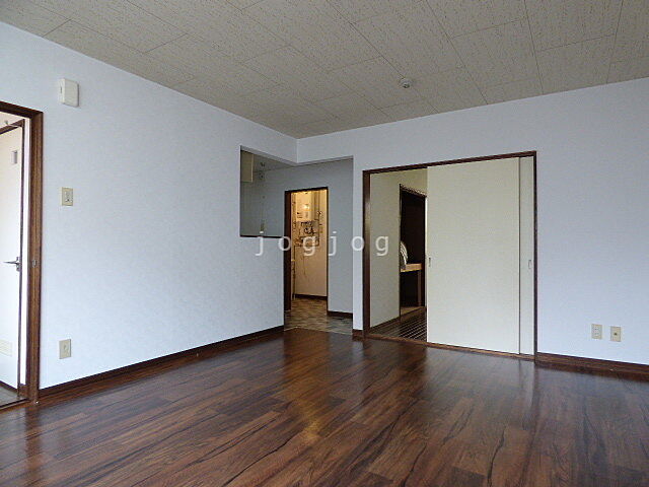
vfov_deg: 66.0
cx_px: 324
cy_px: 244
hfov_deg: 81.7
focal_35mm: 20
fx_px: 375
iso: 200
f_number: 2.8
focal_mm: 3.58
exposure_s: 1/60
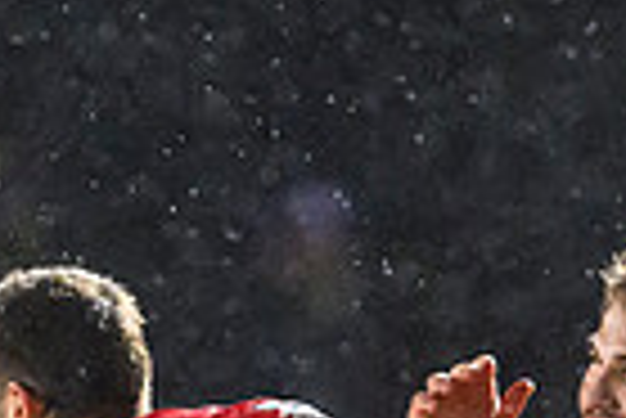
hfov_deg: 0.8
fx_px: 47172
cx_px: 732
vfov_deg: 0.5
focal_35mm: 2710
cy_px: 1228
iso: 6400
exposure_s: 1/1000
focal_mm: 400
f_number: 3.2
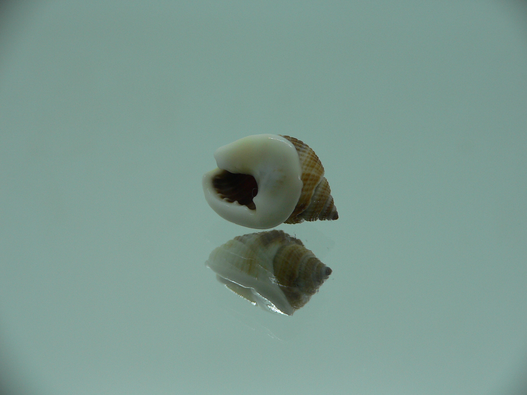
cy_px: 198
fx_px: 533
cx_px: 264
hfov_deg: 52.6
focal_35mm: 35
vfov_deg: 40.7
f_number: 2.8
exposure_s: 1/80
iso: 80
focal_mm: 4.6
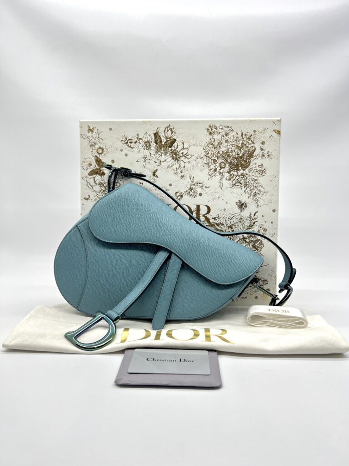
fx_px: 350
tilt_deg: -6.3
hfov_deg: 53.1
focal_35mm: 26
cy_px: 233
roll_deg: -0.8
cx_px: 174
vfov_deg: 67.3
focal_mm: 5.7
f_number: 1.5
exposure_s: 1/124
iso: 32
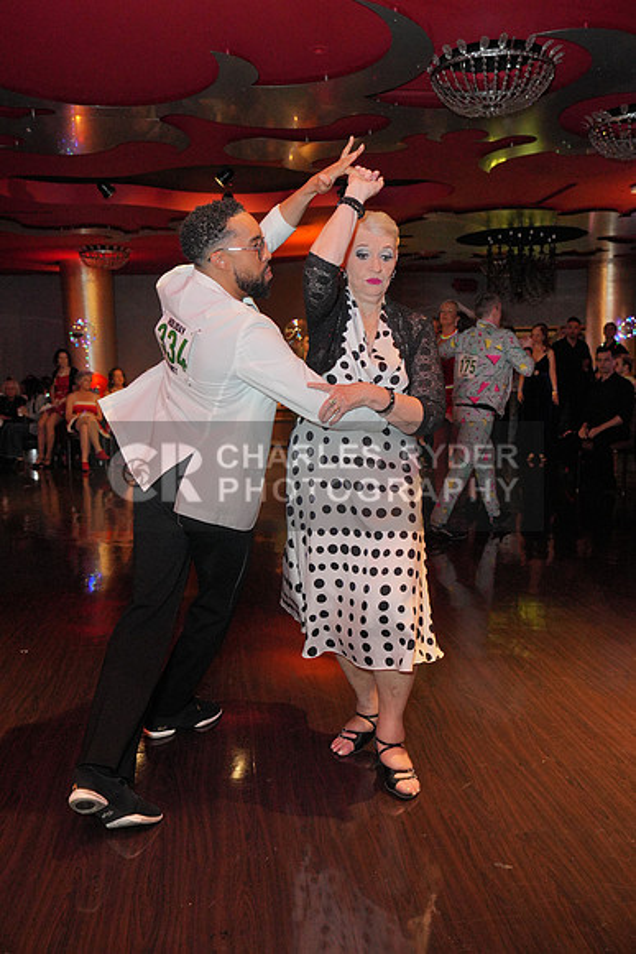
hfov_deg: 42.3
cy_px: 477
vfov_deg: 60.3
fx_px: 821
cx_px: 318
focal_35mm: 31
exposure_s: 1/200
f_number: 4
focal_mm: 31
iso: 4000
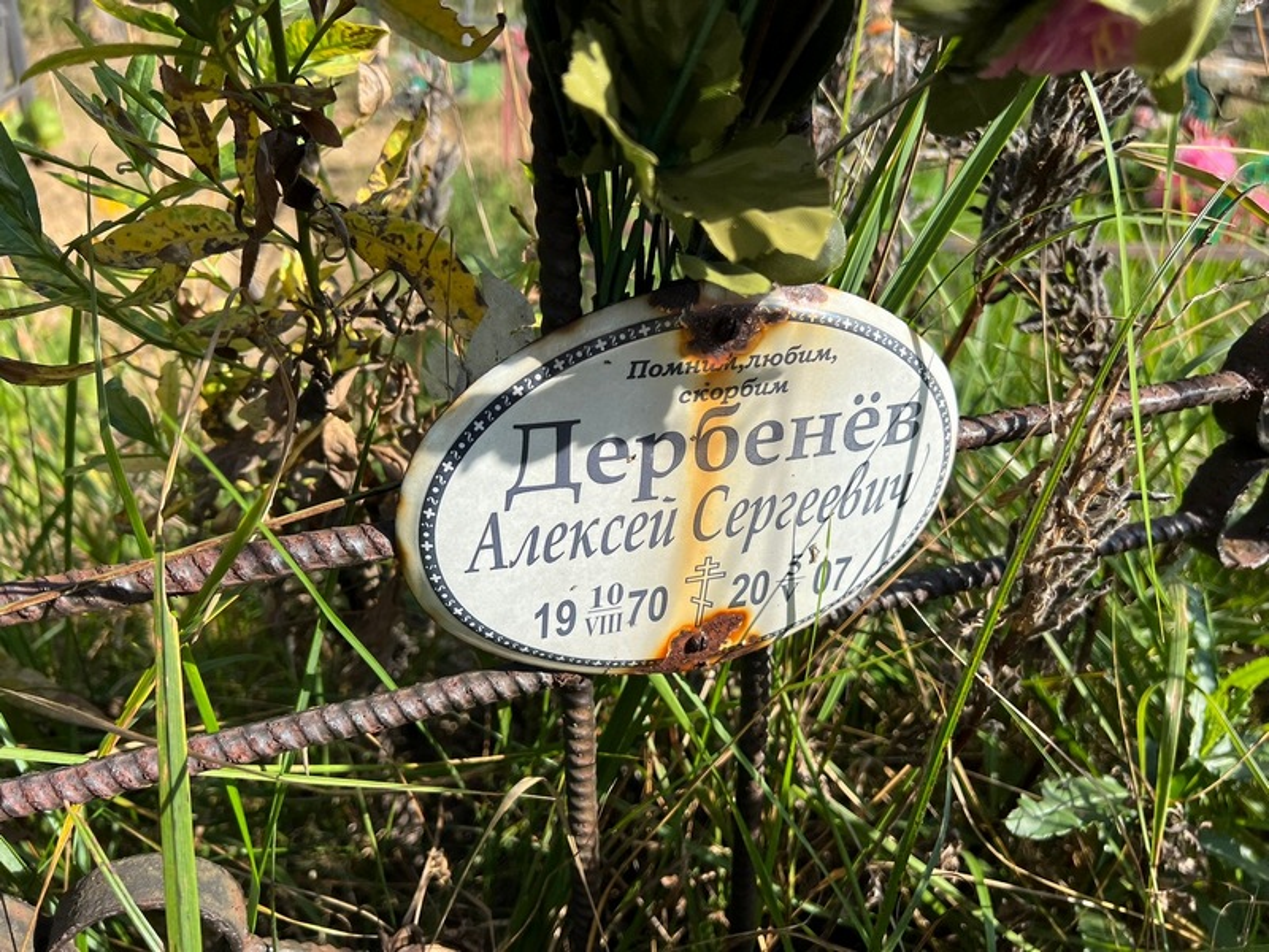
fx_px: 953
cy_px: 476
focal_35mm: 26
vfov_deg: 53.1
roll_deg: -1.8
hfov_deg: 67.3
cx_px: 634
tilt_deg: -23.7
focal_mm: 5.7
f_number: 1.5
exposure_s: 1/2123
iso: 50
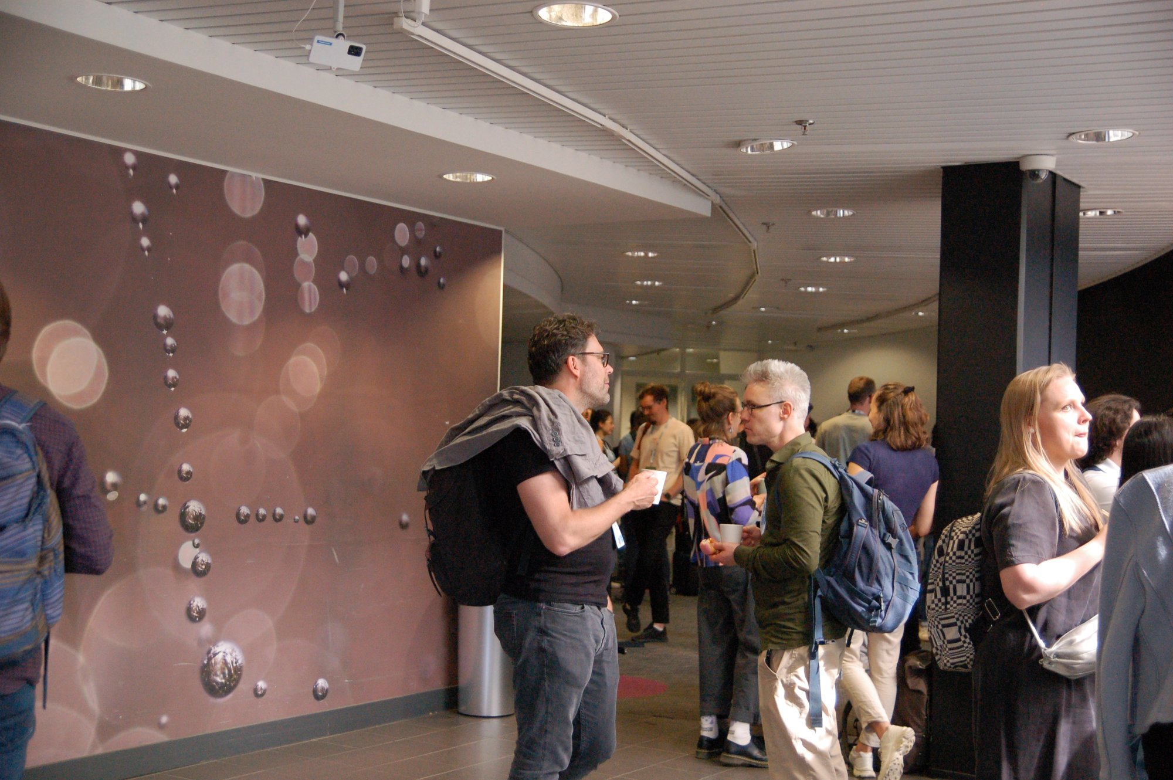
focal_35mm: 46
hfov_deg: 42.4
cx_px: 586
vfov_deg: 28.9
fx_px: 1514
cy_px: 390
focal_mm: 31
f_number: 2.8
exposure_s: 1/125
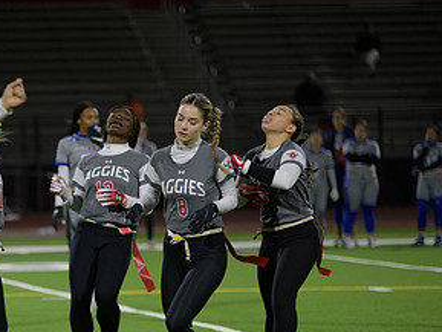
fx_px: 3577
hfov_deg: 7.1
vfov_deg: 5.3
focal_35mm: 280
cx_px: 55
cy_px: 261
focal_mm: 145
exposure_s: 1/200
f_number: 2.8
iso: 640
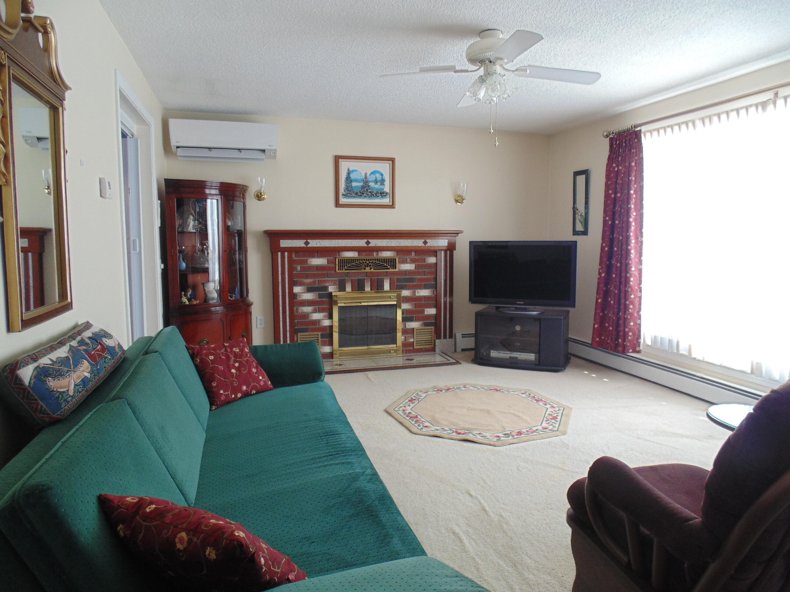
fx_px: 502
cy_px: 296
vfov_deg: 61.1
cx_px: 395
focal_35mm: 22
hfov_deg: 76.4
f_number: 3.1
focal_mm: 4
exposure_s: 1/30
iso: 100
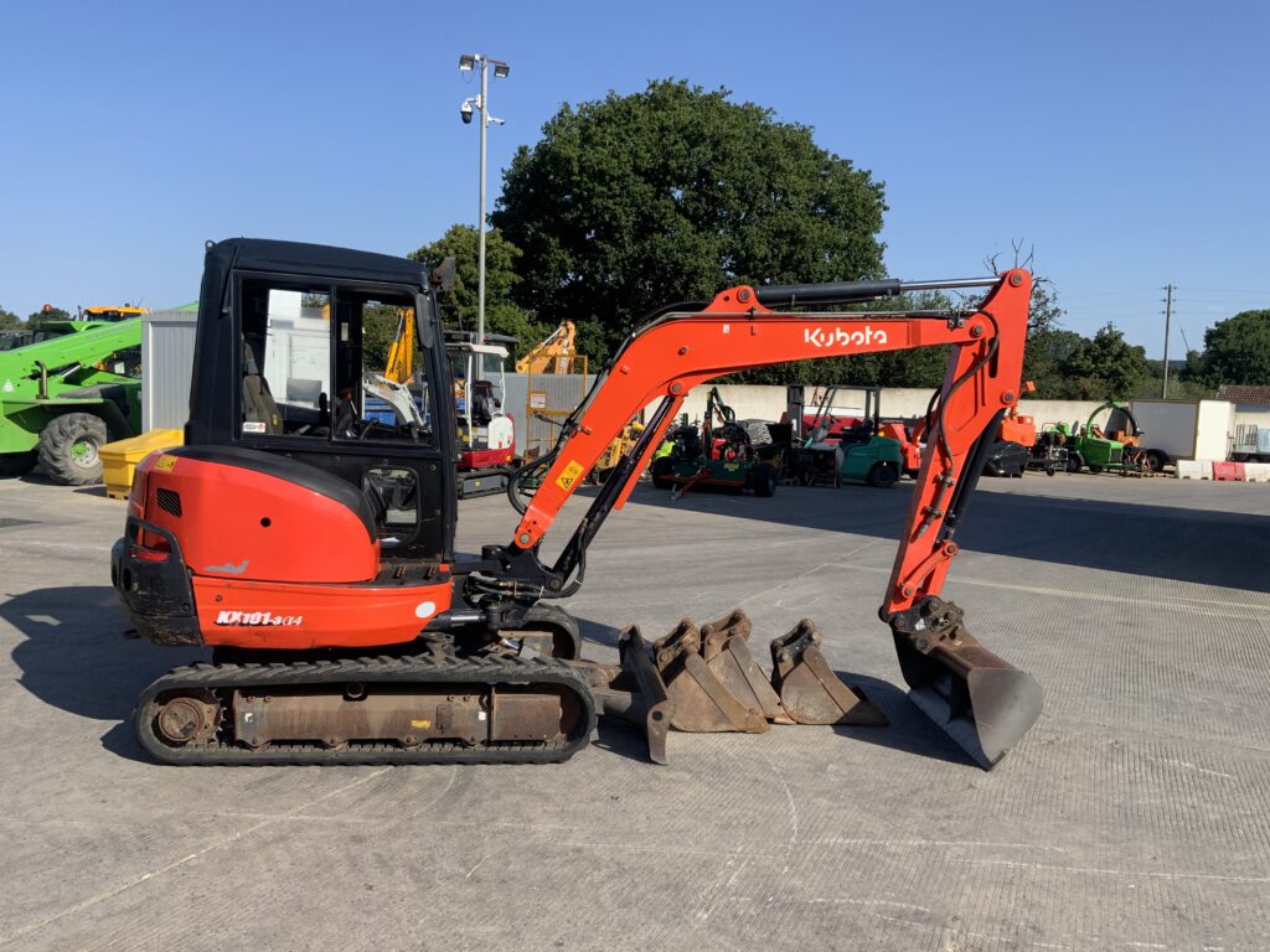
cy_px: 476
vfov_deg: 48.2
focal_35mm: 29
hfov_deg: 61.7
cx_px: 635
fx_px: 1064
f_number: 1.8
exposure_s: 1/1626
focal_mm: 3
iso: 16
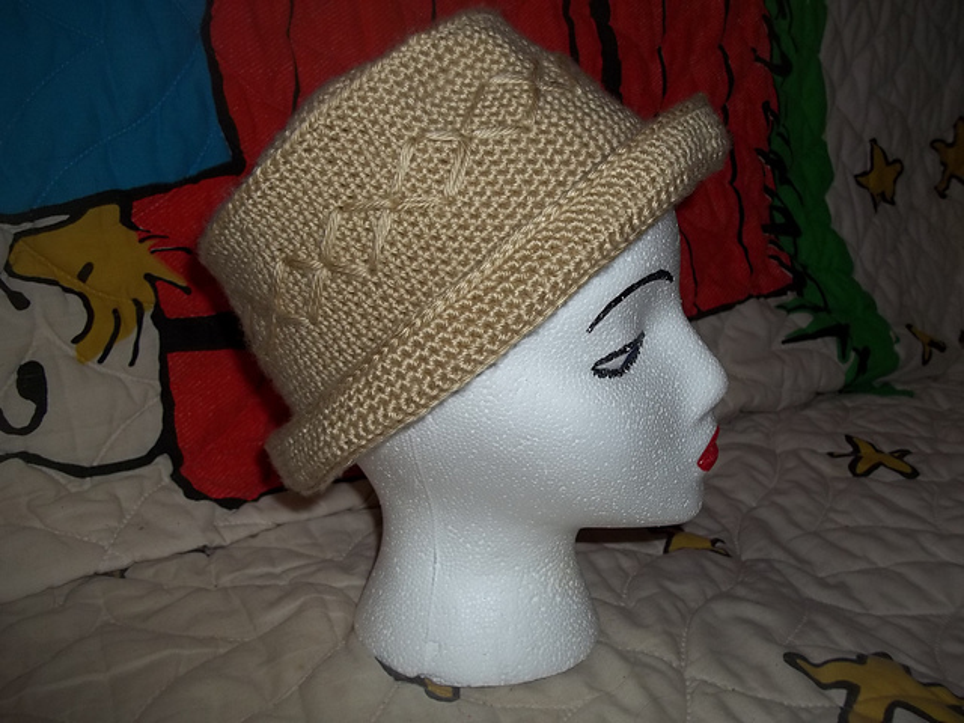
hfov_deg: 56.8
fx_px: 891
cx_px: 482
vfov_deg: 44.2
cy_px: 362
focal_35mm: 32
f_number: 2.9
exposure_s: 1/30
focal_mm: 5.7
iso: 64
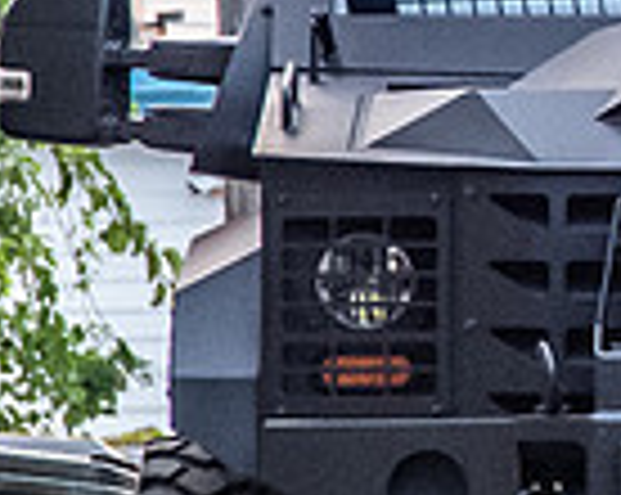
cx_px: 2011
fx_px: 39606
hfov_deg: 0.9
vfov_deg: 0.7
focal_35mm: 2158
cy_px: 38
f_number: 5.6
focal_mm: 200
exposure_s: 1/250
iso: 2000
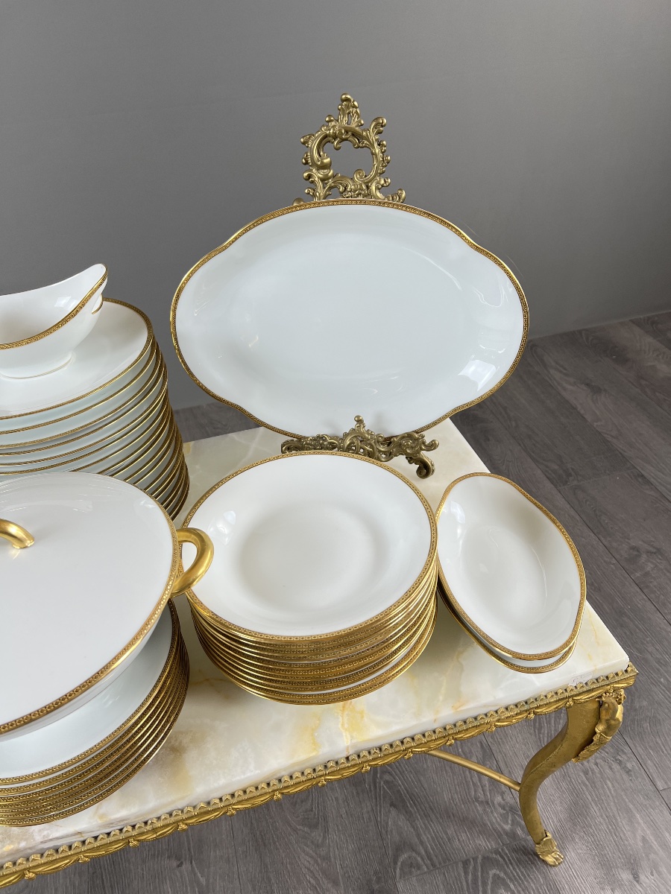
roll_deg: +4.9
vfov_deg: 67.3
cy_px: 447
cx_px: 336
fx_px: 672
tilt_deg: -37.5
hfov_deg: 53.1
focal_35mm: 26
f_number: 1.5
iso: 64
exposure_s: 1/100
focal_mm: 5.7
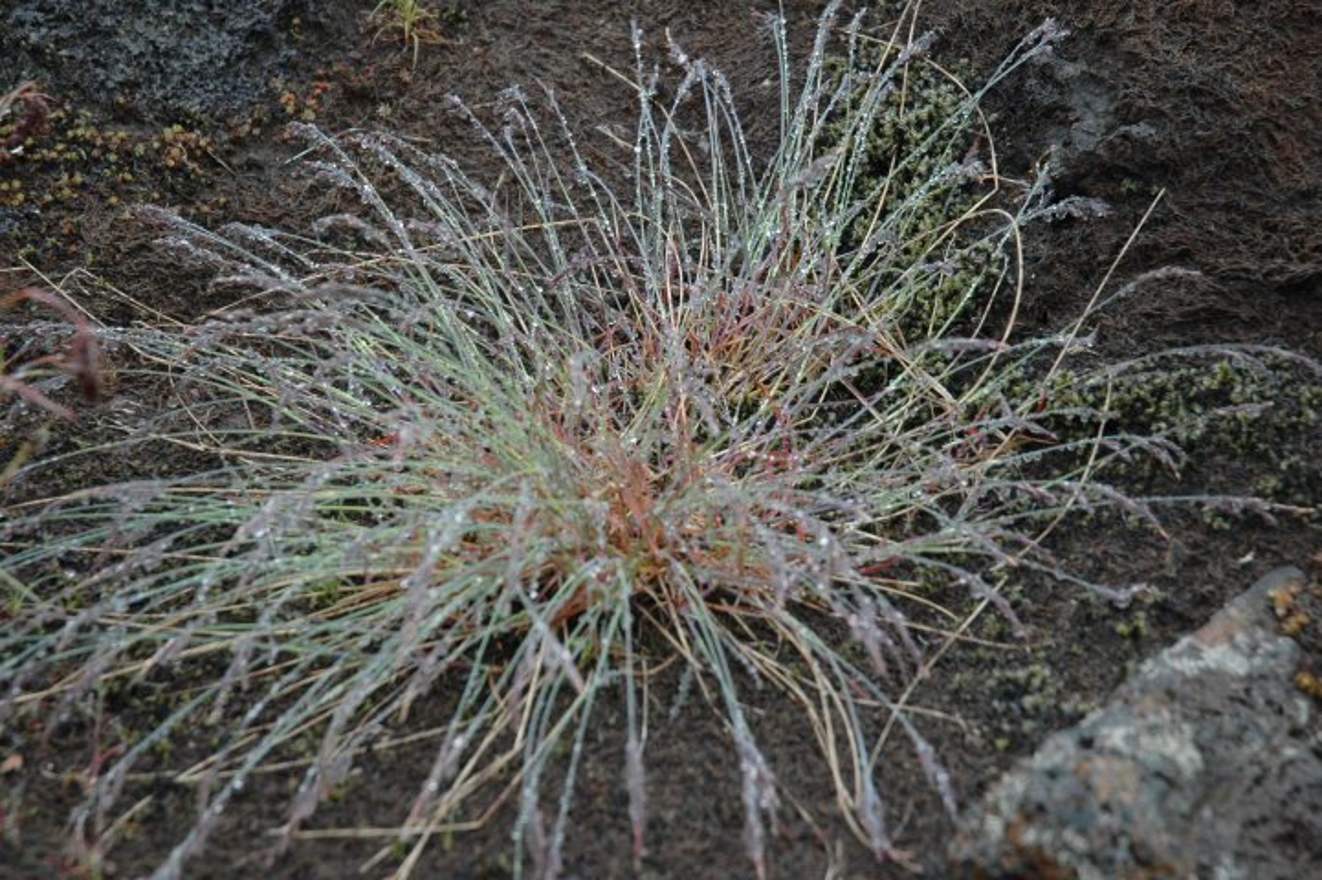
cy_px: 440
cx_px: 661
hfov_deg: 21.9
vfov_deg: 14.7
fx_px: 3413
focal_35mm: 93
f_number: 5
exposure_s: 1/80
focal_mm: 62
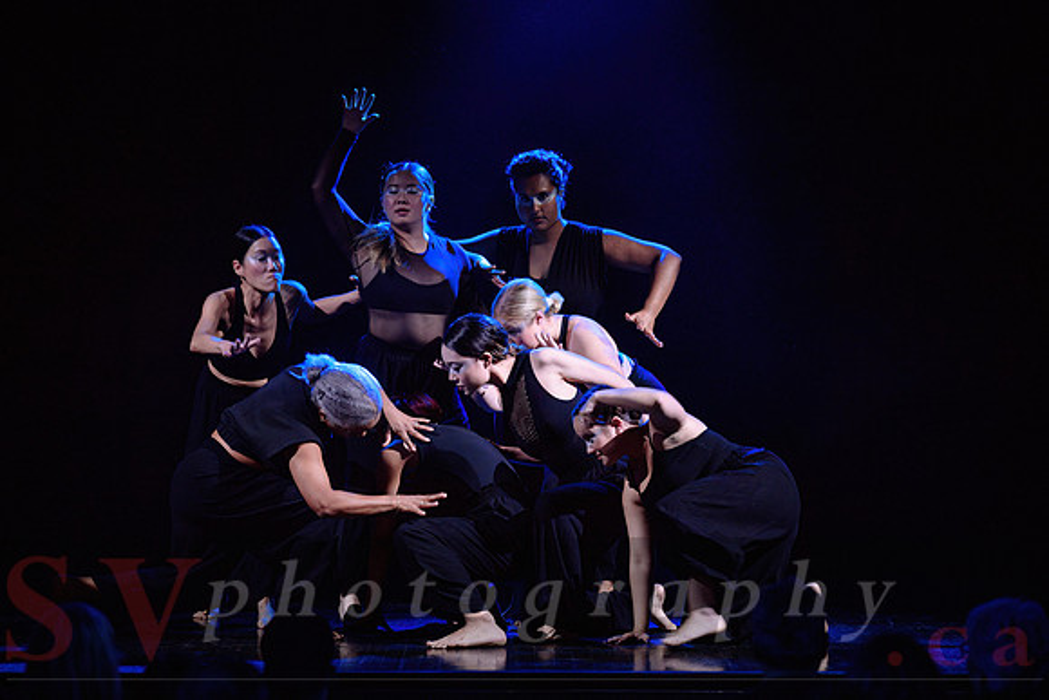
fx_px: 4527
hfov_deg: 13.2
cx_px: 524
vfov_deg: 8.8
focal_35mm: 155
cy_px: 350
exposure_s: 1/200
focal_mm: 150
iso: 1600
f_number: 2.8
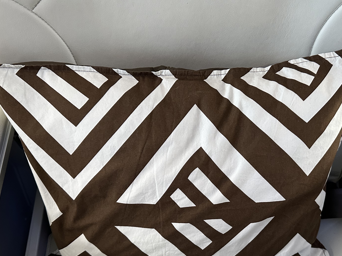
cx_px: 204
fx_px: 346
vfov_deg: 40.2
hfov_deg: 52.3
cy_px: 170
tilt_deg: -60.8
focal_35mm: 35
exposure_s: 1/56
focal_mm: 6.86
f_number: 1.78
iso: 400
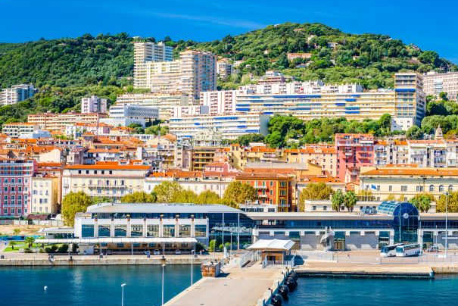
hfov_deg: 24.7
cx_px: 291
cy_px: 161
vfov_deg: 16.7
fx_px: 1044
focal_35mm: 82
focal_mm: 62
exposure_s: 1/125
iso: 140
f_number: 6.3
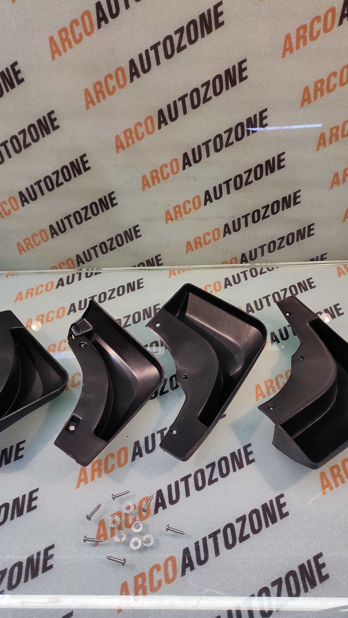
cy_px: 309
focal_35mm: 19
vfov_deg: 89.6
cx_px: 180
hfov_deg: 58.3
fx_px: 312
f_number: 1.79
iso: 93
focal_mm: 4.74
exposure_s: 1/33
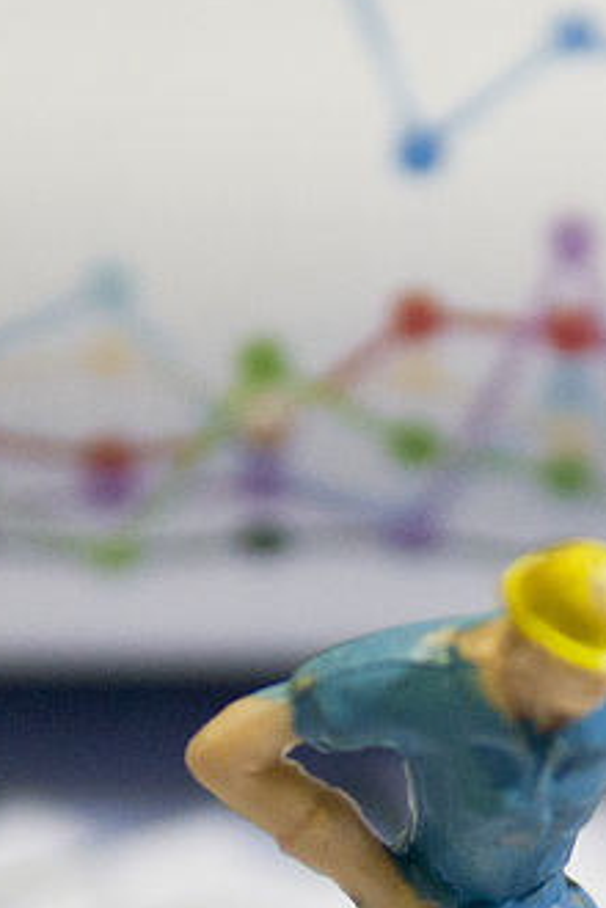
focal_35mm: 300
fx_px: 7570
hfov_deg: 4.6
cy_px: 1039
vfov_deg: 6.8
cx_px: 515
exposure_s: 1/1250
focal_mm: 55
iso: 640
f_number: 2.8
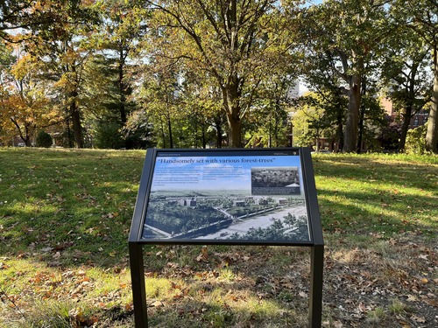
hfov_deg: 67.3
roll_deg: +1.4
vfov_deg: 53.1
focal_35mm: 26
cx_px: 219
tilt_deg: -12.2
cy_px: 164
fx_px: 329
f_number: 1.6
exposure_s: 1/425
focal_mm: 5.1
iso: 50
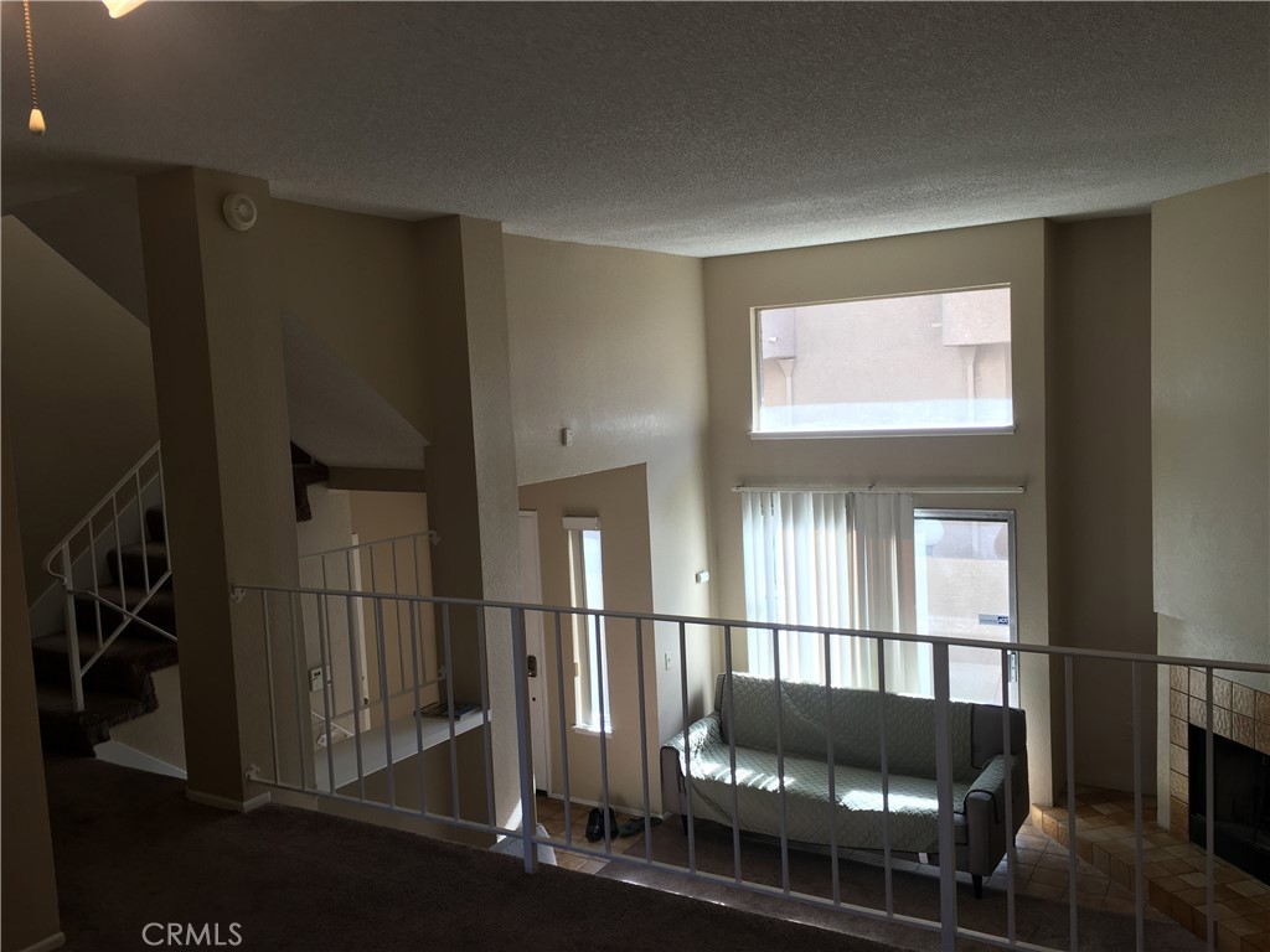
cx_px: 635
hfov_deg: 61.7
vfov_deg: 48.2
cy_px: 476
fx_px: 1064
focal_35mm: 29
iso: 25
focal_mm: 4.15
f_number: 2.2
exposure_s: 1/60
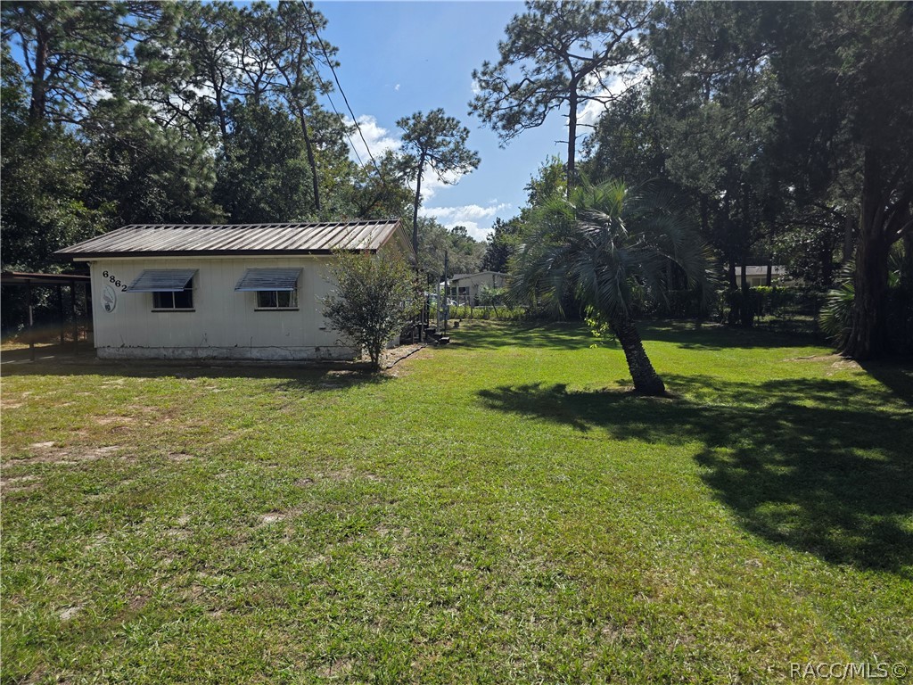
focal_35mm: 23
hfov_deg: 73.9
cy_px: 342
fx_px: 607
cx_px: 456
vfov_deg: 58.9
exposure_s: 1/5296
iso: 80
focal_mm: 6.3
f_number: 1.7
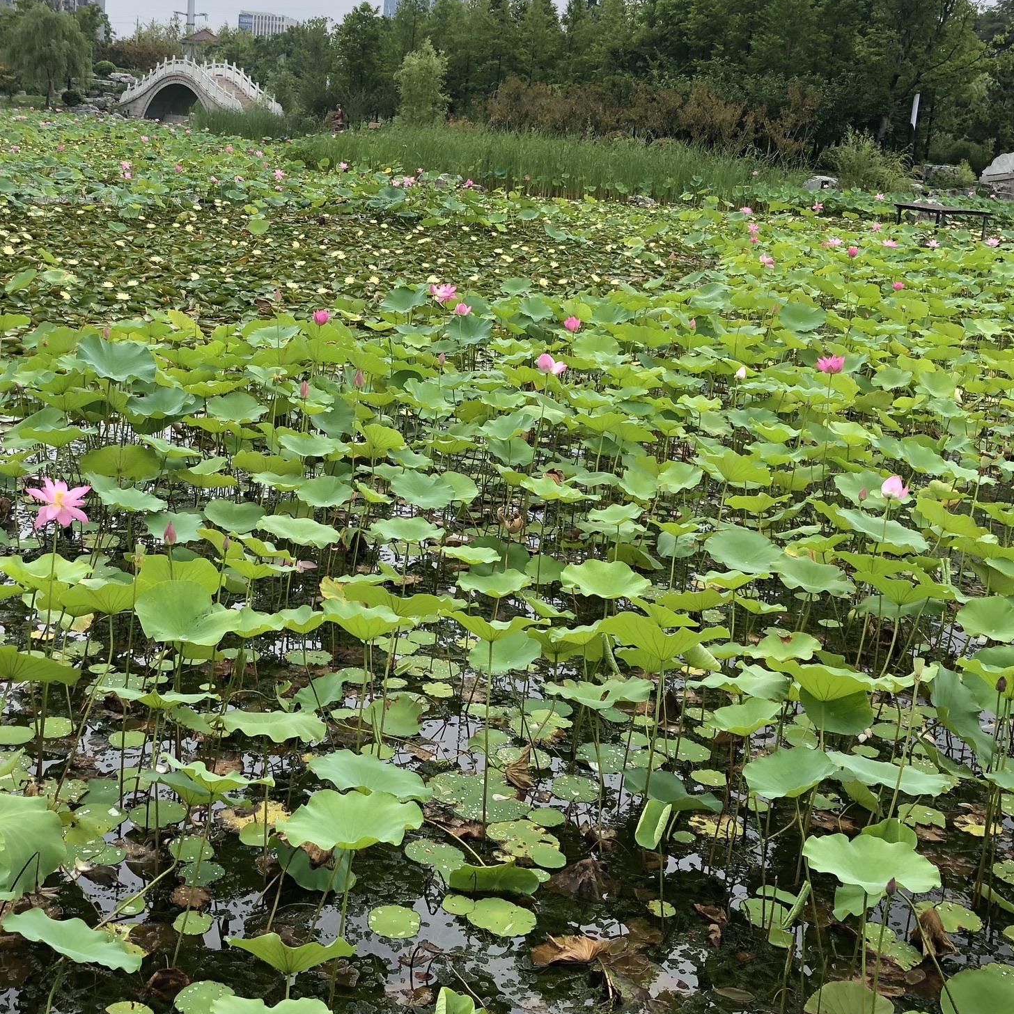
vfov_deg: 48.4
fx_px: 1127
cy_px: 517
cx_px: 529
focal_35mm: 34
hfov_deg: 48.4
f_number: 1.8
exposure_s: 1/1372
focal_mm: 4
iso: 20
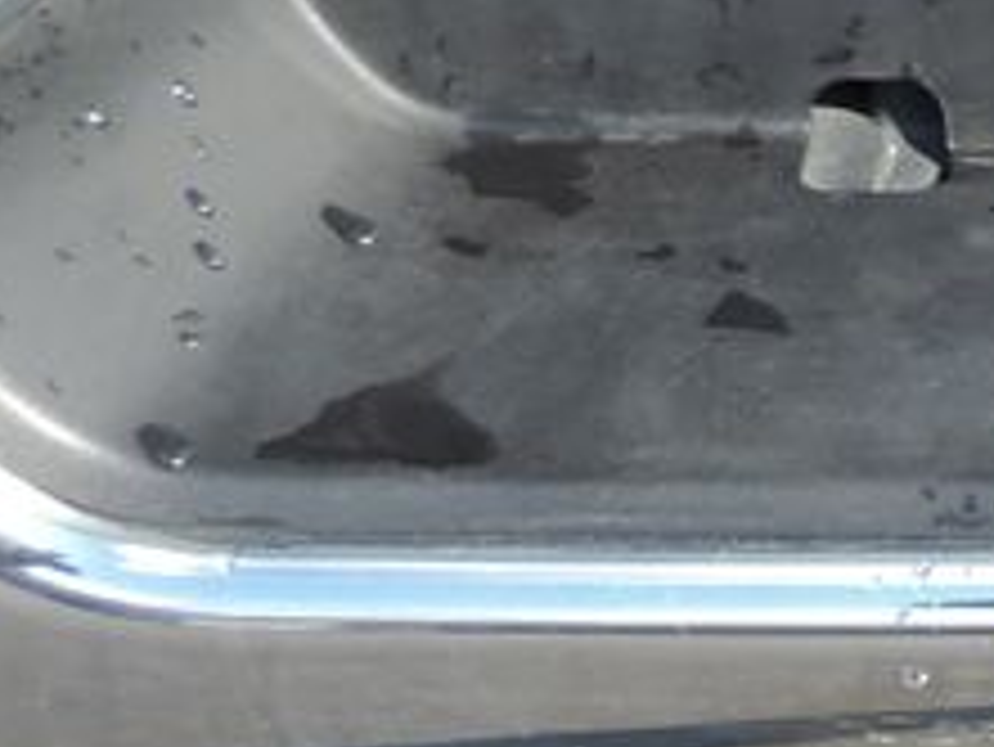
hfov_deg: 12.5
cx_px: 1997
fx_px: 3994
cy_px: 711
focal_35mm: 139
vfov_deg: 10.6
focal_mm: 4.3
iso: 80
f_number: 3
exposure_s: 1/400
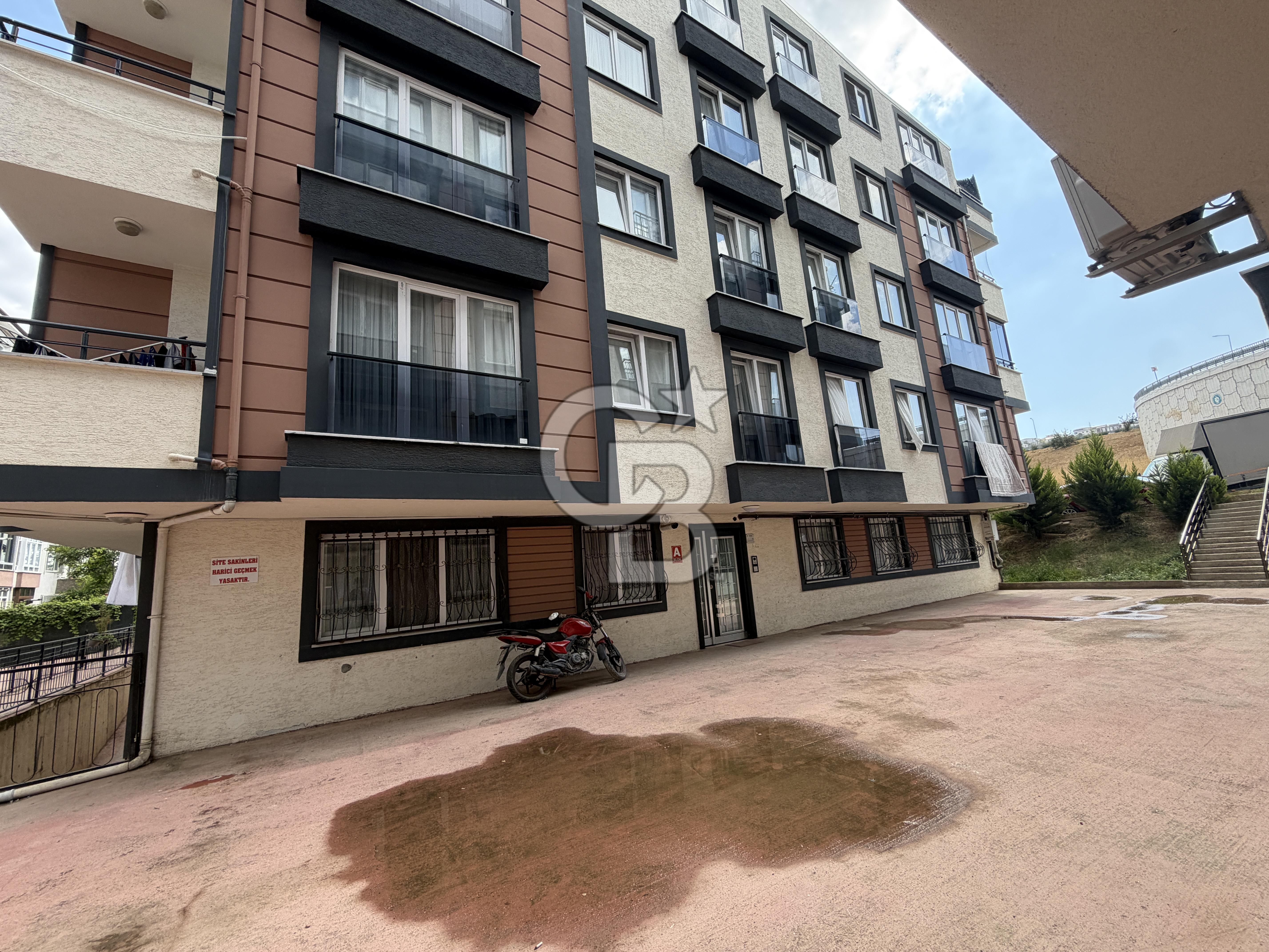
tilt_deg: +11.2
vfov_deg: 85.7
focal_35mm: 14
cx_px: 634
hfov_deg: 102.1
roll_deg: +4.2
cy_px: 476
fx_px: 513
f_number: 2.2
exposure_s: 1/379
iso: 50
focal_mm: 2.22
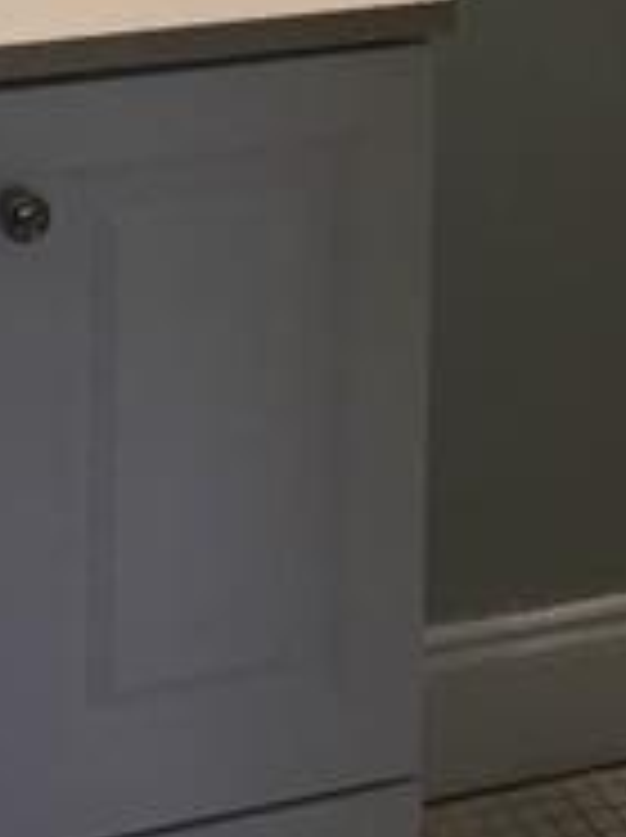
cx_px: 194
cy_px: -675
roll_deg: -1.2
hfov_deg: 12.3
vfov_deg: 14.4
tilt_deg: -5.9
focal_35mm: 120
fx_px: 2900
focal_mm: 4.15
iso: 25
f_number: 2.2
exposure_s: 1/40
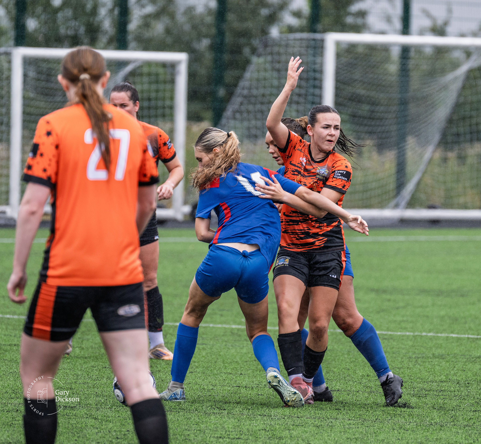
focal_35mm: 576
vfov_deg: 2.9
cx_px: 291
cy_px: 195
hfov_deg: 3.2
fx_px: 8710
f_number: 5.3
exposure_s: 1/1000
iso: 400
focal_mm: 320
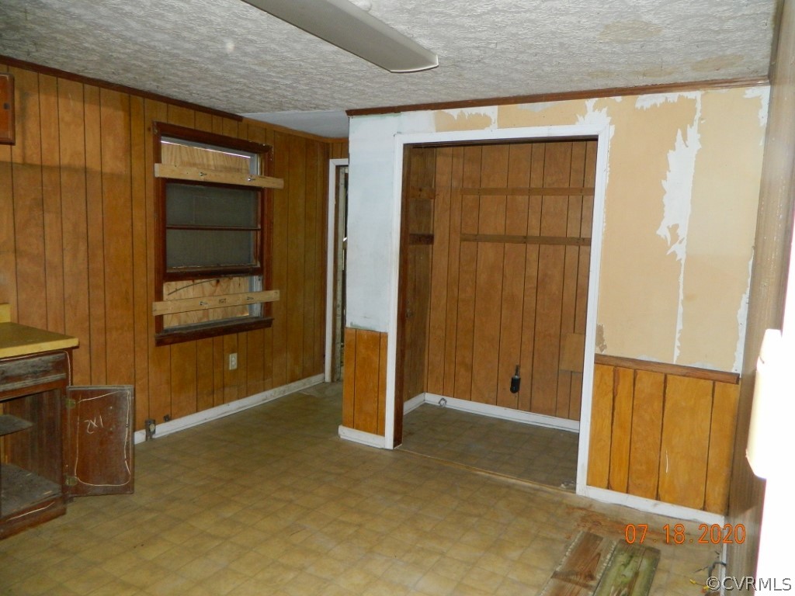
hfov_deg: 69.4
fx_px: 574
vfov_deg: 54.9
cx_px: 398
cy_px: 298
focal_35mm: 25
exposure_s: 1/30
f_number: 3.1
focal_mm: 4.5
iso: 250
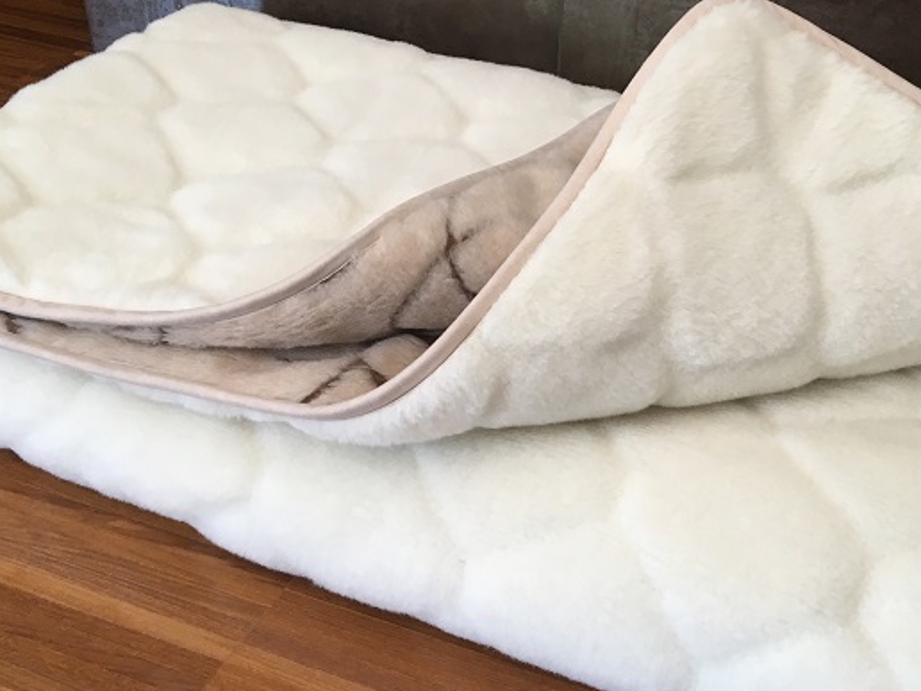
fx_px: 1197
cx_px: 553
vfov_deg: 32.2
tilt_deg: -34.8
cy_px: 352
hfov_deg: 41.9
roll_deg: +0.3
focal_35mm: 45
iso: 50
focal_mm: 4.15
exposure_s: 1/33
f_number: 2.2
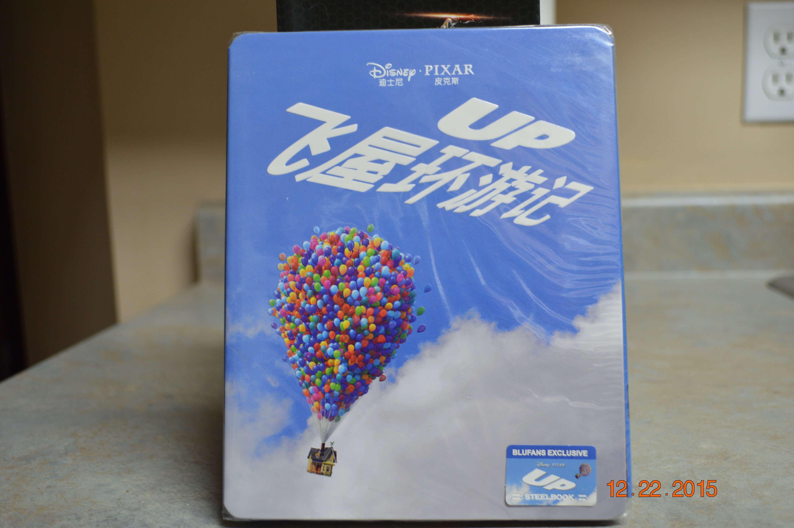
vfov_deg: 36.8
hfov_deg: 53.2
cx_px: 397
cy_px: 264
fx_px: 793
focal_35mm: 36
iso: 400
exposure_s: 1/20
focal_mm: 24
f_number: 4
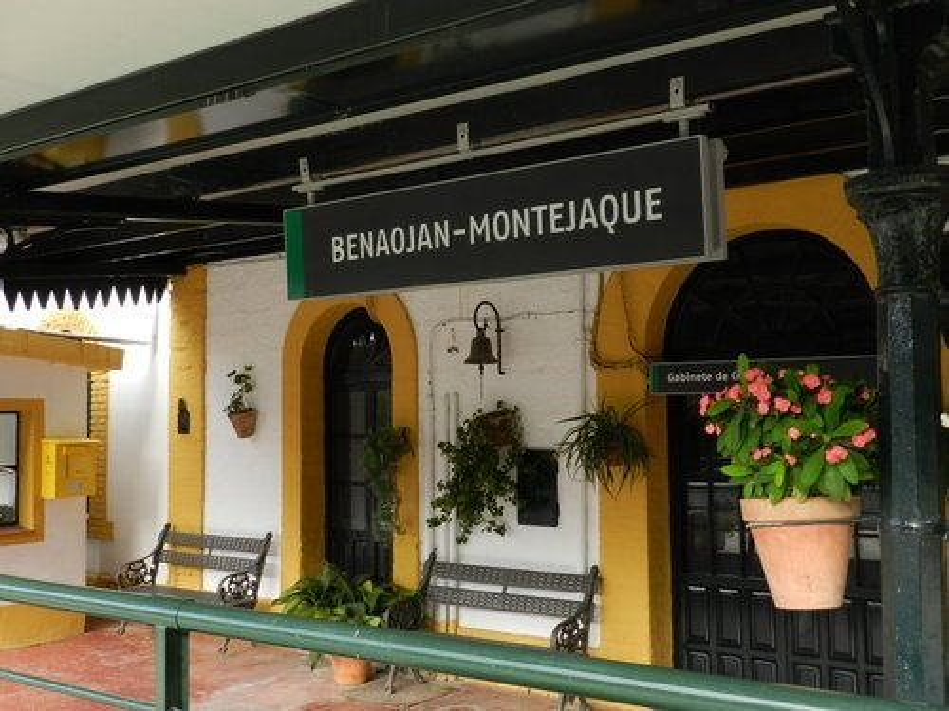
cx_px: 474
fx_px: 1042
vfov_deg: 37.7
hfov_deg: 49.0
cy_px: 356
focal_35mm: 38
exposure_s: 1/200
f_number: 4
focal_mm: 6.7
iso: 160
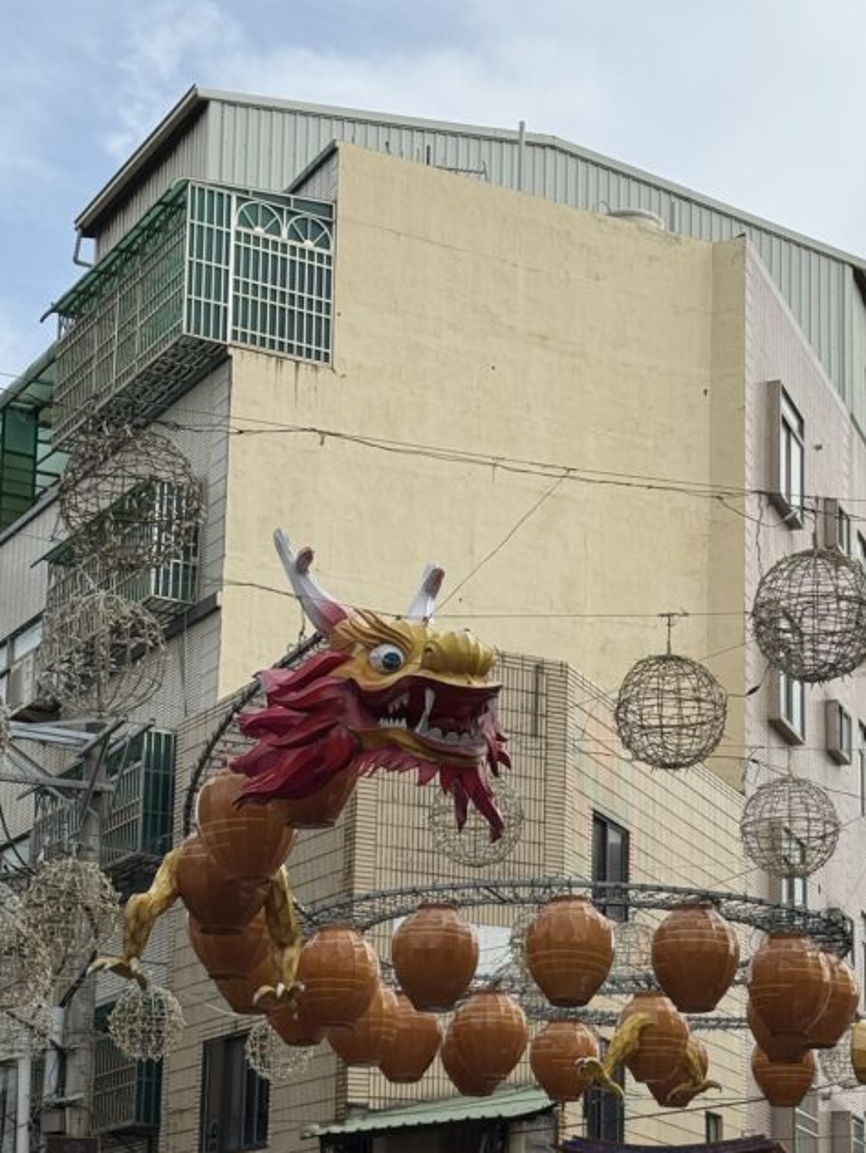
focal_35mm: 78
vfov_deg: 24.8
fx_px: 2600
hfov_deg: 18.8
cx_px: 641
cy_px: 847
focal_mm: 6.76
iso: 64
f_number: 1.78
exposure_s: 1/6024
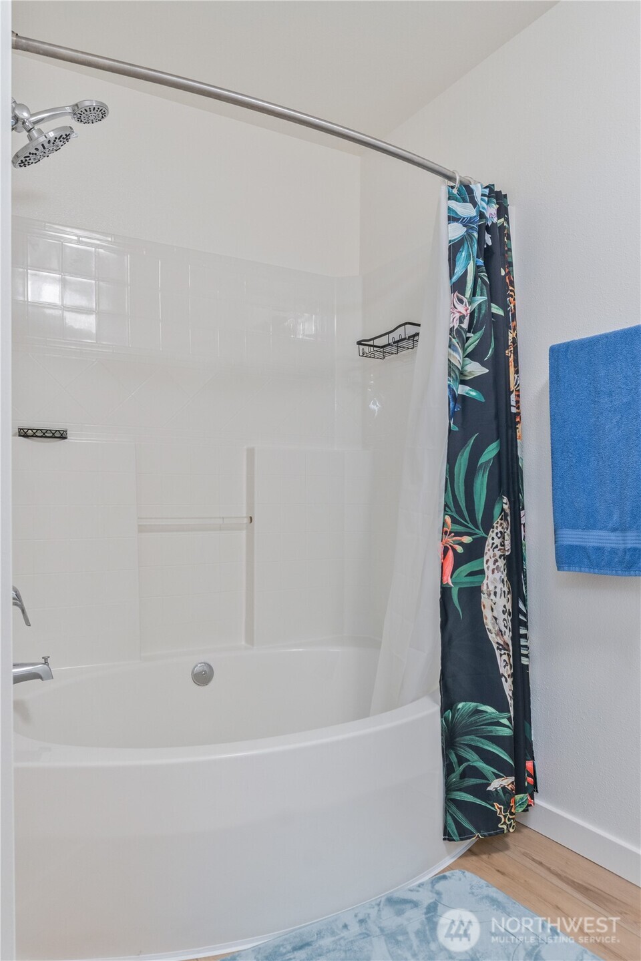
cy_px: 480
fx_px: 641
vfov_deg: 73.7
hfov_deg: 53.1
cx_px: 320
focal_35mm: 24
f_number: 9
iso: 250
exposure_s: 1/13
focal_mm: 16
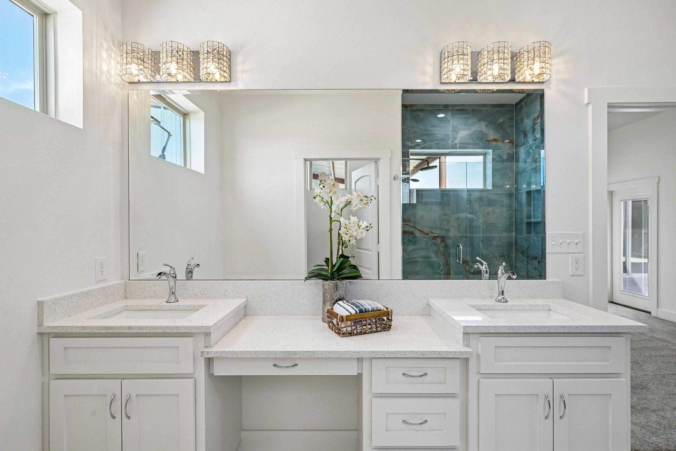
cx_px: 338
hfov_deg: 91.6
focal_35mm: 18
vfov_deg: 68.9
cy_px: 226
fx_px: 329
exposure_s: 1/100
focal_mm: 17.5
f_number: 8
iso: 400
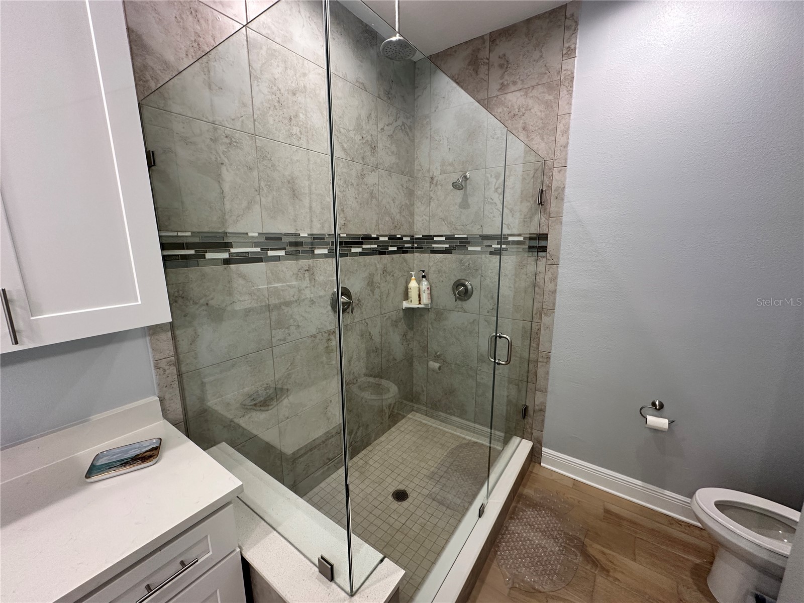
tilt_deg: -10.7
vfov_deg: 85.7
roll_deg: +0.3
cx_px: 402
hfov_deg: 102.1
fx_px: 325
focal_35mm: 14
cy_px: 302
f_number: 2.2
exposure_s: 1/60
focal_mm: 2.22
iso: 160
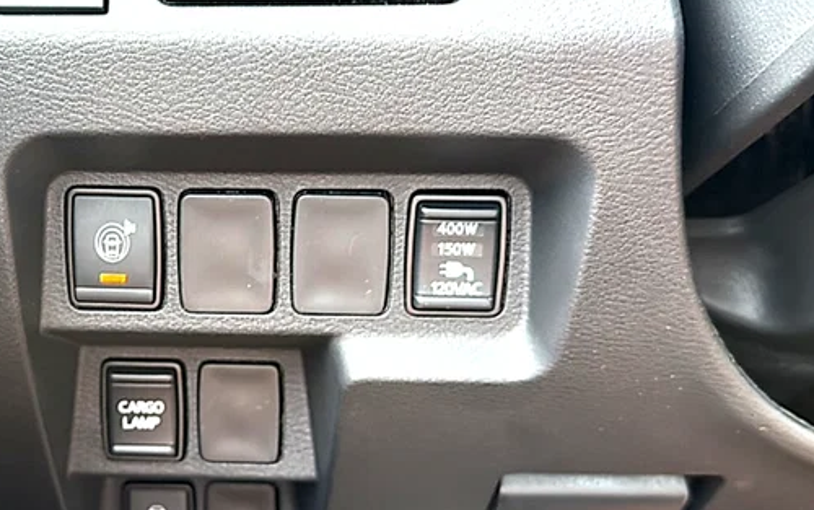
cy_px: 250
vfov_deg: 29.9
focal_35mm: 43
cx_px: 246
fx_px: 954
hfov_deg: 45.2
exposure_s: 1/40
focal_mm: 6.86
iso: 125
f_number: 1.78
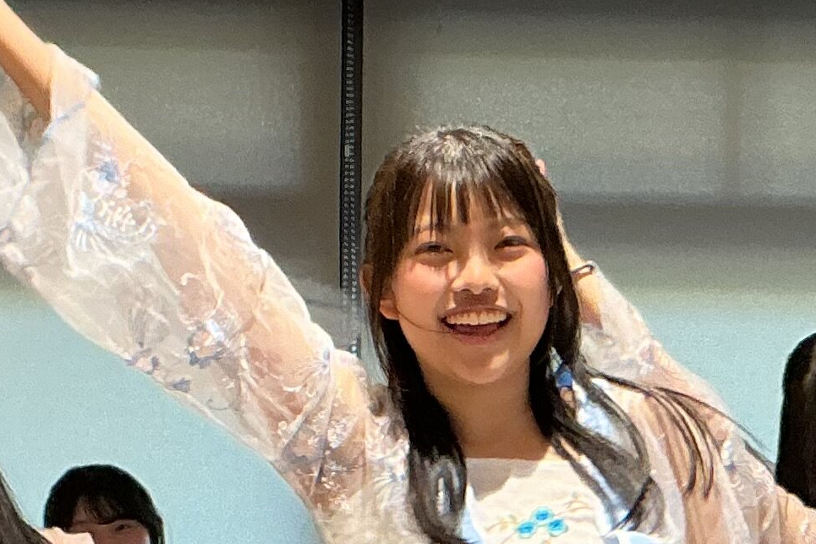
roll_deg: -1.1
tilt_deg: -0.3
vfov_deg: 10.6
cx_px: 605
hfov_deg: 16.2
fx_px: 2855
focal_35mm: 126
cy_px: 720
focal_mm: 3
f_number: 1.8
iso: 64
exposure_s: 1/50
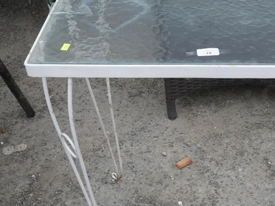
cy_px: 138
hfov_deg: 31.4
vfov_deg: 24.3
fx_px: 476
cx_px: 216
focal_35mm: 60
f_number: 5
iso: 200
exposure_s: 1/250
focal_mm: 17
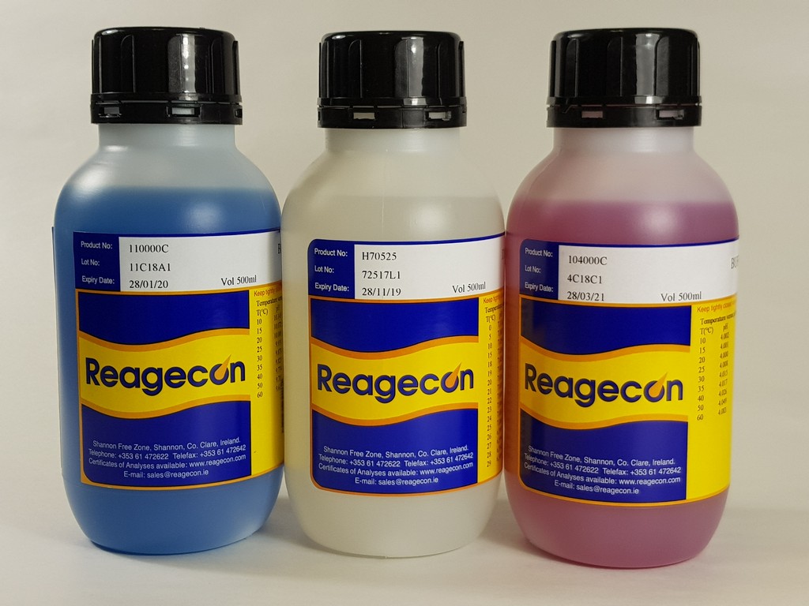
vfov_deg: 53.1
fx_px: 608
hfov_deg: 67.3
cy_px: 303
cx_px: 404
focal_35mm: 26
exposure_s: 1/201
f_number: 1.7
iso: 40
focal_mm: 4.2
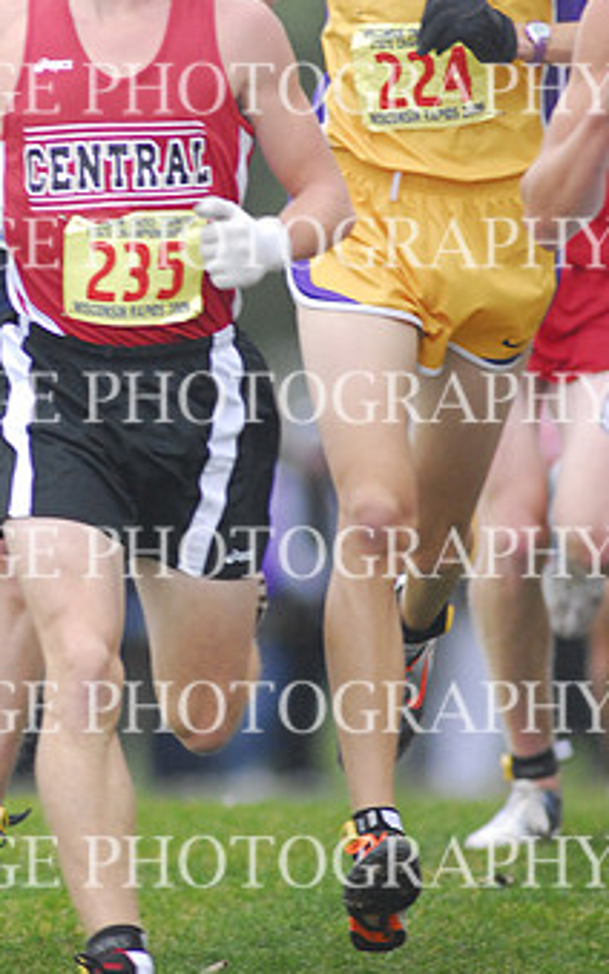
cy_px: 322
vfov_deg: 2.7
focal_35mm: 785
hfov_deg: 1.7
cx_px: 63
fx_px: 20837
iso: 800
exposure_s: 1/500
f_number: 4
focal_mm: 300
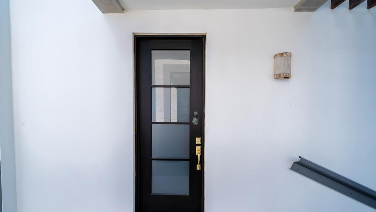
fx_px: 150
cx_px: 187
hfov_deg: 103.0
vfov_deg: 70.4
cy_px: 116
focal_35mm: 15
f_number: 5.6
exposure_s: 1/125
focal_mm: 14
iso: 50
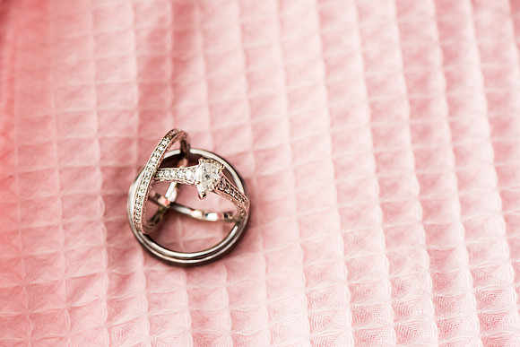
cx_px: 260
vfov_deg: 13.0
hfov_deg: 19.5
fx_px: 1517
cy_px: 174
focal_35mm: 105
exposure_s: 1/200
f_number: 3.2
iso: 720
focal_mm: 105
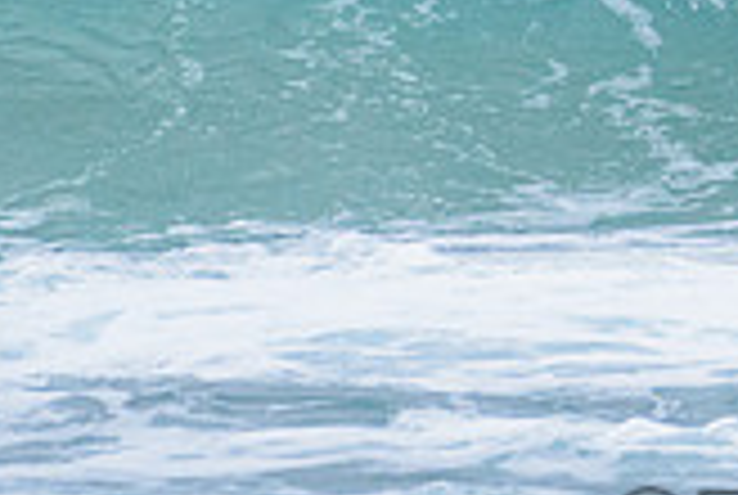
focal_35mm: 2161
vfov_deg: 0.6
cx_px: 1248
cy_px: -237
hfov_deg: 1.0
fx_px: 44380
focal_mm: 500
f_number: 5.6
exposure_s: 1/2000
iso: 2000
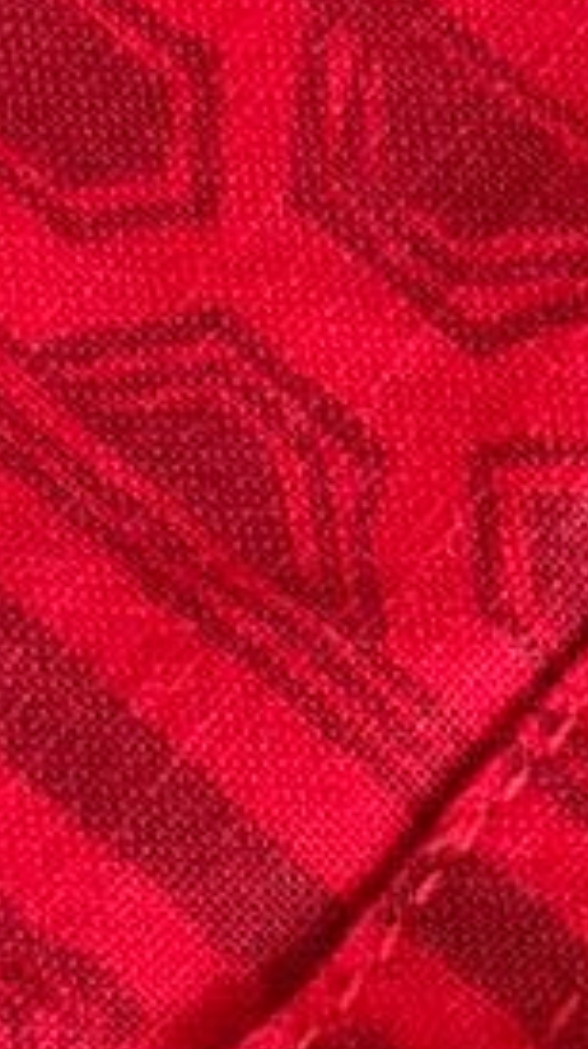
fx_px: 5423
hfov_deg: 6.2
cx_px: 569
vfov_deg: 10.8
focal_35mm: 195
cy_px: 1289
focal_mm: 6.76
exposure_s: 1/40
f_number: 1.78
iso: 320
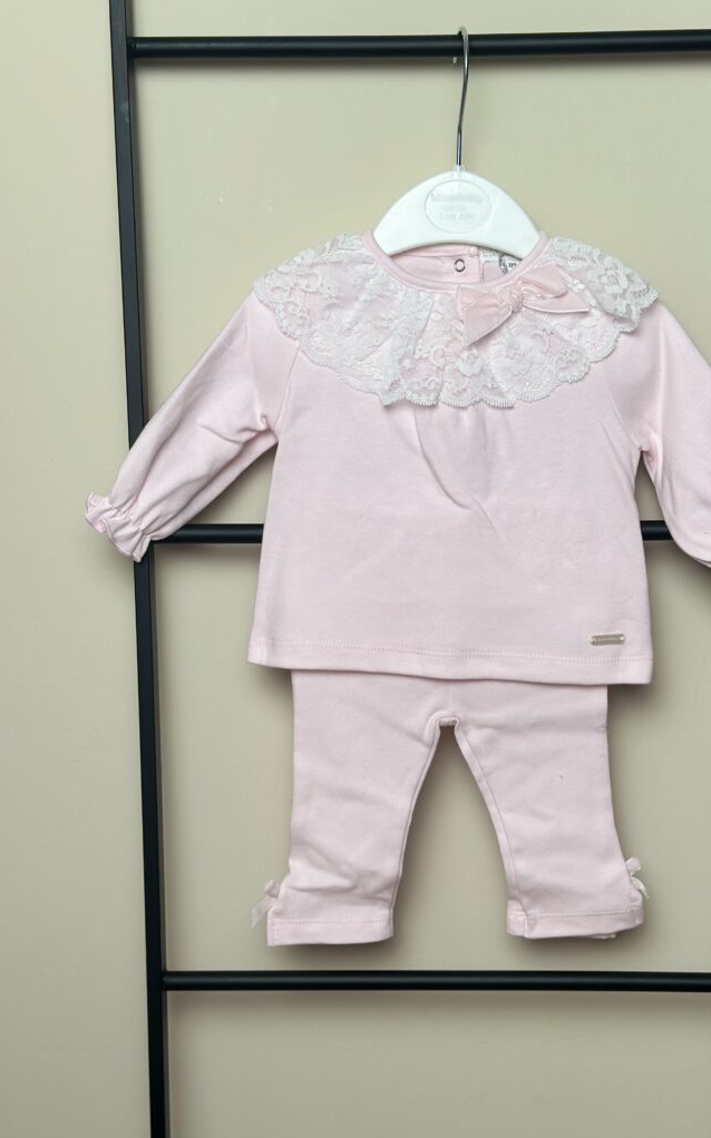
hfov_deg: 25.3
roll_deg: +1.0
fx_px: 1583
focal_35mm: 51
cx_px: 417
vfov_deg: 39.6
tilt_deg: -10.4
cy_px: 569
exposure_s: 1/125
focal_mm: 6.86
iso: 64
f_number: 1.78
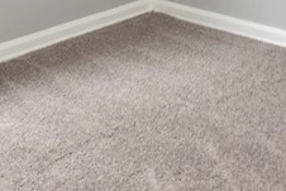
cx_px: 286
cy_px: -163
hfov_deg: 26.6
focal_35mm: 72
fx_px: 572
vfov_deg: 15.9
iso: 200
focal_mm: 10
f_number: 7.1
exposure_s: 1/50
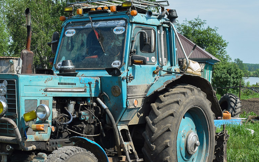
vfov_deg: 17.1
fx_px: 537
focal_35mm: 76
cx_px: 64
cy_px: 103
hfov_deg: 26.8
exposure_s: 1/320
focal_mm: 32
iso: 200
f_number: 9
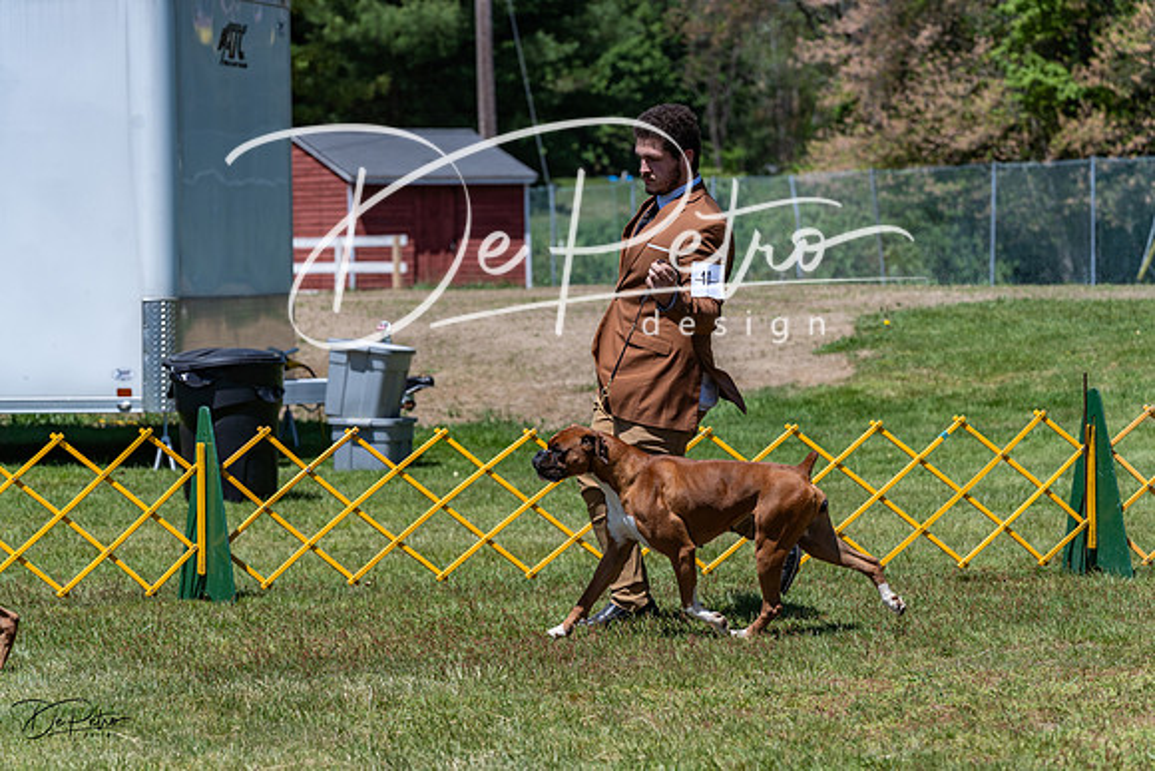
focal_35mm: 144
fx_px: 4621
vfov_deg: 9.5
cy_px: 386
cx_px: 578
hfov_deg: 14.2
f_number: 7.1
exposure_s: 1/1600
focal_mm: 144
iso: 320
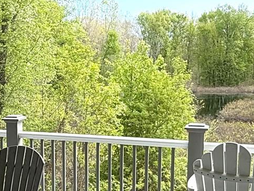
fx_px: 433
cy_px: 115
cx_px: 51
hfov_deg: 31.9
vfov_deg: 24.7
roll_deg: +1.3
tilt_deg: -4.3
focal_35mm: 59
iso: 50
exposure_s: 1/465
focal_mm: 2.22
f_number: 2.2
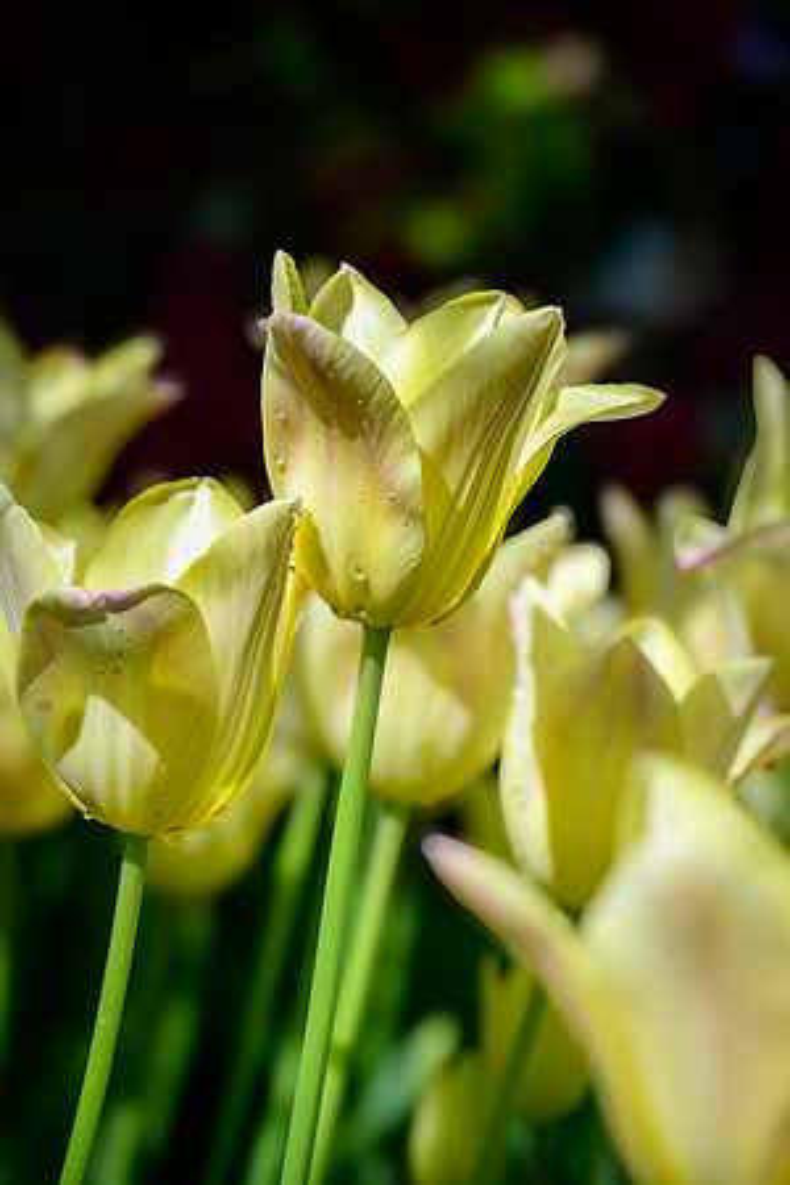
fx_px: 3950
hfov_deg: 11.4
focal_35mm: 120
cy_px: 592
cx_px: 395
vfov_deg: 17.1
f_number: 8
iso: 64
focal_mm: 120
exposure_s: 1/640
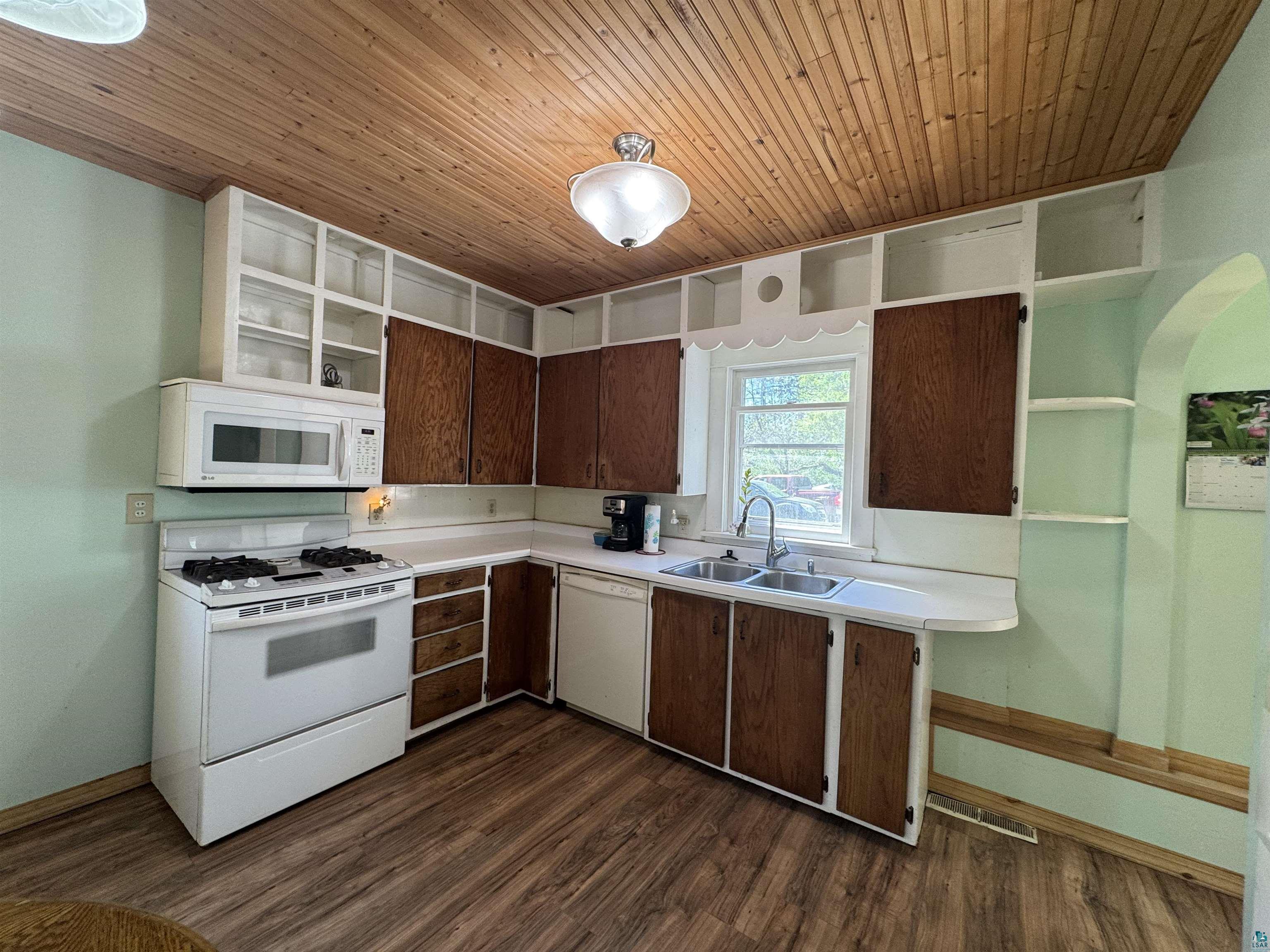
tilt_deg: +0.3
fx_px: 514
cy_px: 476
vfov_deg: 85.7
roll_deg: -3.1
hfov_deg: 102.1
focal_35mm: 14
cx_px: 635
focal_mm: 2.22
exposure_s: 1/120
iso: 125
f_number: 2.2
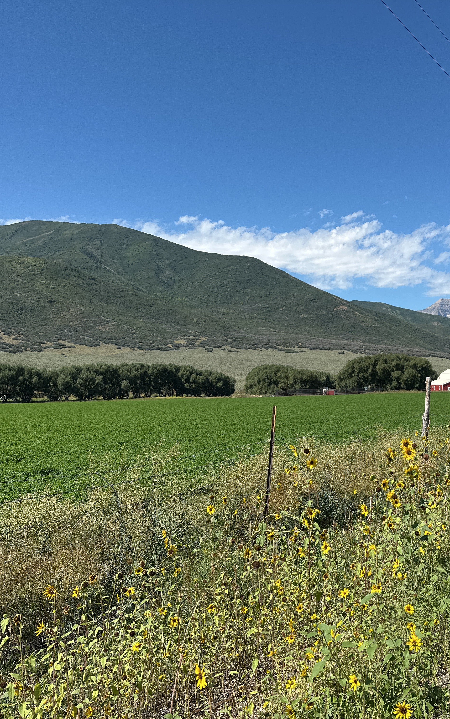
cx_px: 403
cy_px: 359
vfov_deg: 56.7
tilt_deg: +0.8
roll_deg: -0.2
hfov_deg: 35.2
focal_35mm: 34
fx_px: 667
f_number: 1.78
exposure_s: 1/5000
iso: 80
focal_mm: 6.86
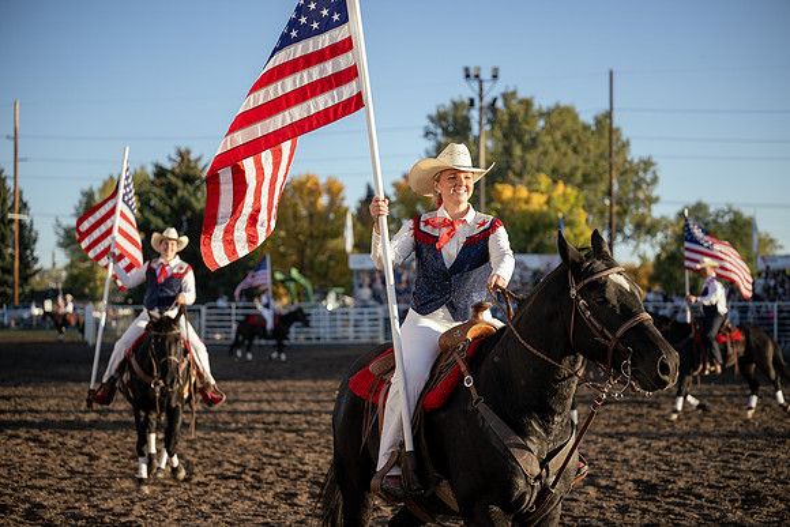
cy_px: 264
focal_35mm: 73
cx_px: 395
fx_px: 1602
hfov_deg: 27.7
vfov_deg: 18.7
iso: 160
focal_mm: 73
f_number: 2.8
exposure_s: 1/1000
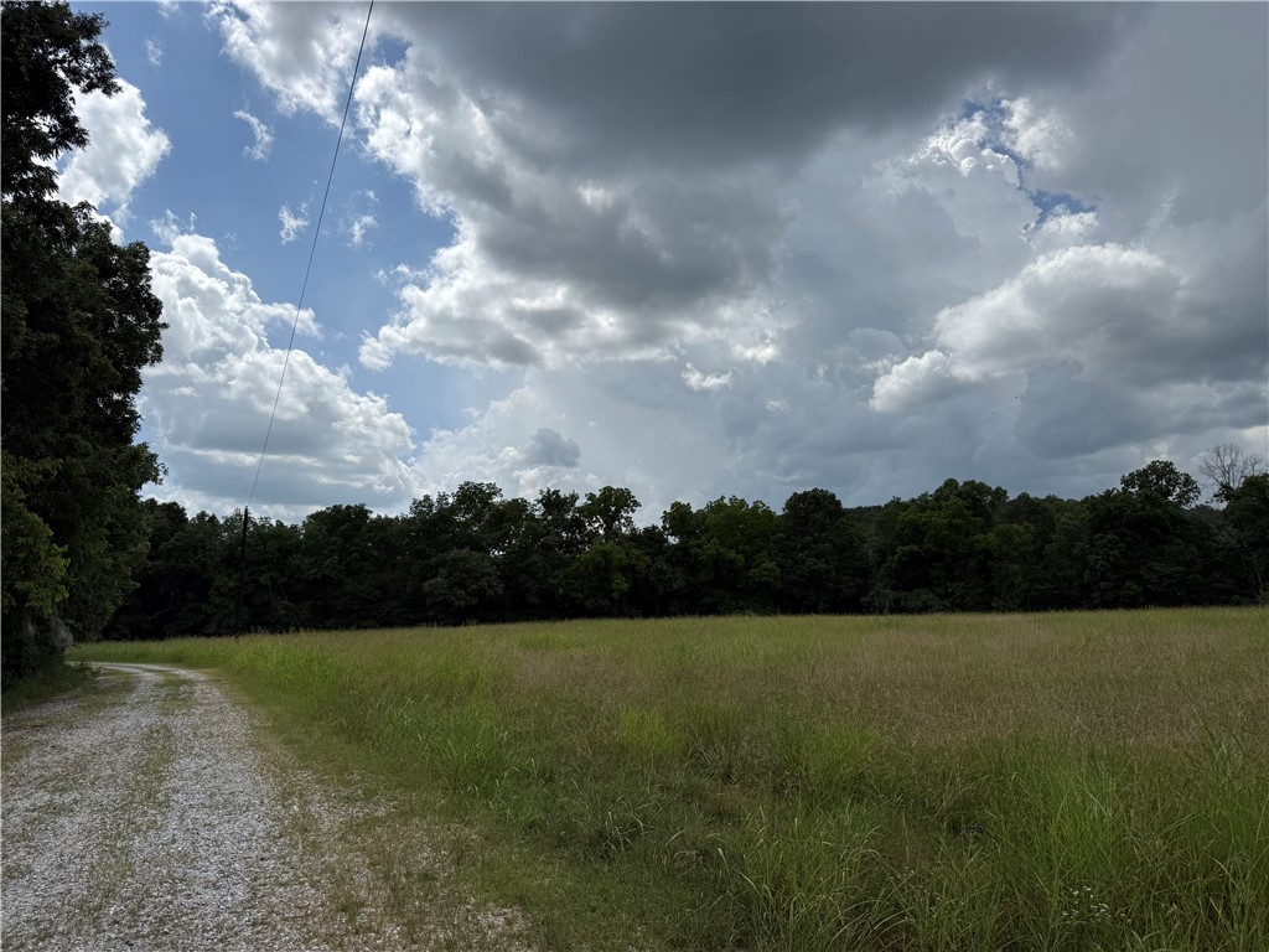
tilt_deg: +8.9
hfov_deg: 71.6
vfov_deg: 56.8
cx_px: 634
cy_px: 476
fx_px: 880
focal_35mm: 24
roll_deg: +0.1
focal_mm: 6.76
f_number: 1.78
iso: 80
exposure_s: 1/11905
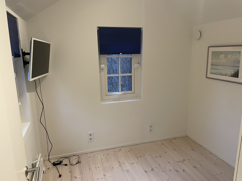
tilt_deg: -10.4
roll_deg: +0.1
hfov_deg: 67.3
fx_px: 182
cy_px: 90
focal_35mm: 26
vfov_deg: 53.1
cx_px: 121
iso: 160
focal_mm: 4.2
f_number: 1.6
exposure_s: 1/50
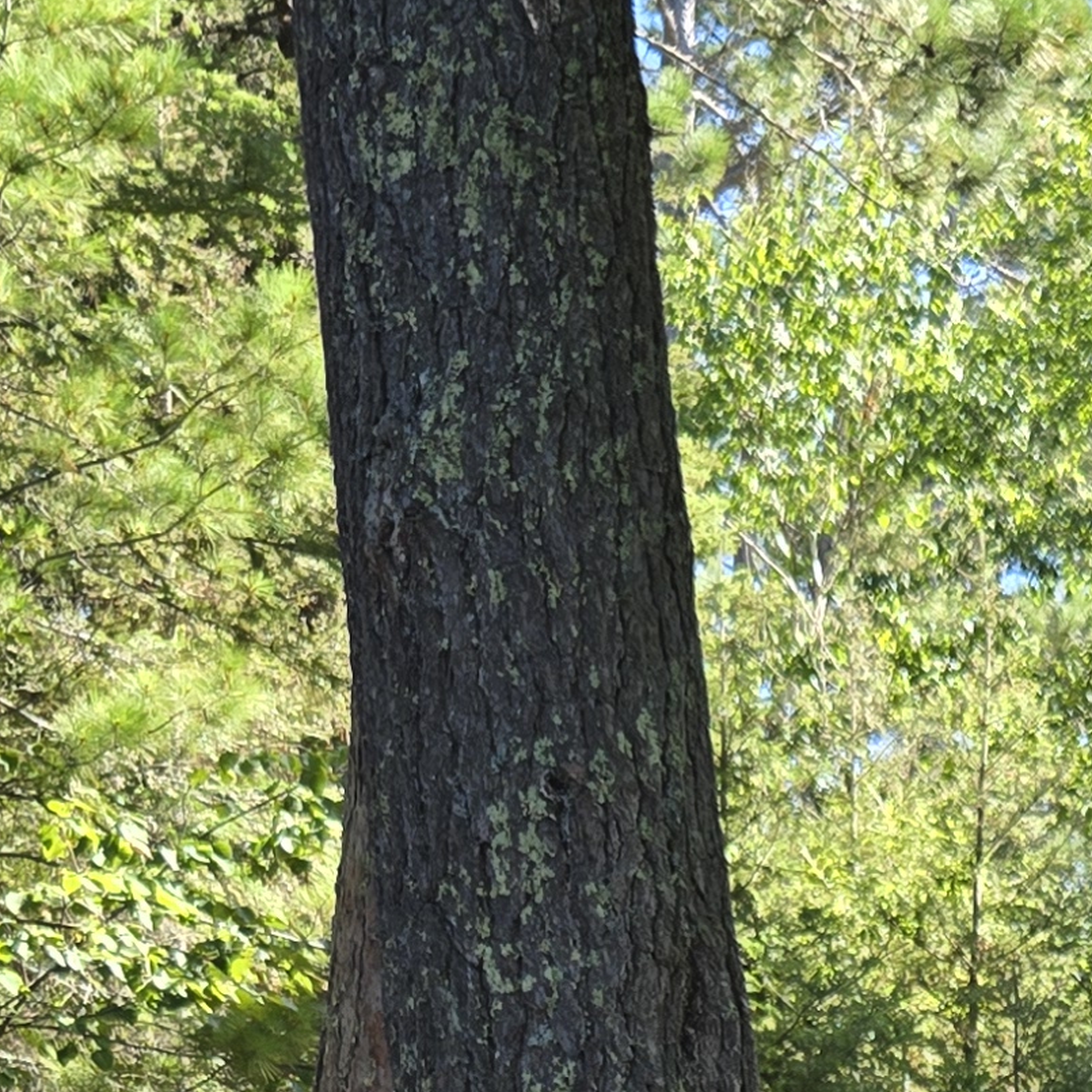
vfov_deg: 15.6
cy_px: 1744
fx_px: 3605
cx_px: 1088
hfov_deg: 16.9
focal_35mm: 101
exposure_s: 1/271
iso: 25
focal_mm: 5.4
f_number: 1.8
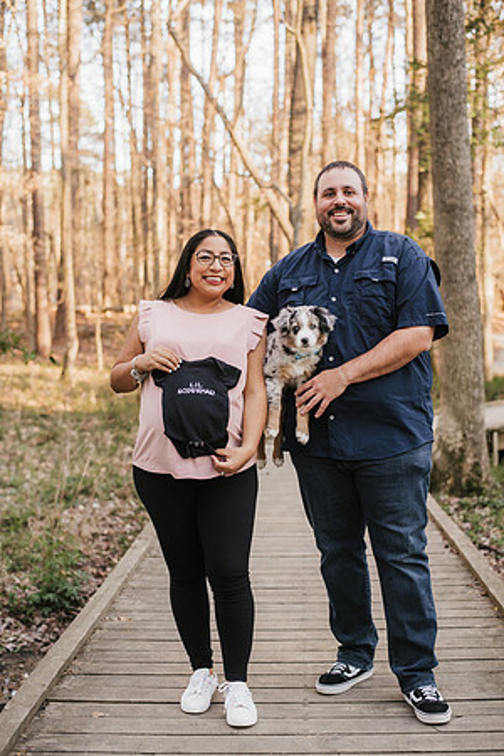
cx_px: 252
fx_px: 1050
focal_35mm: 50
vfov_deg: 39.6
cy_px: 378
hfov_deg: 27.0
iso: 400
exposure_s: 1/250
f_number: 2.8
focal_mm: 50
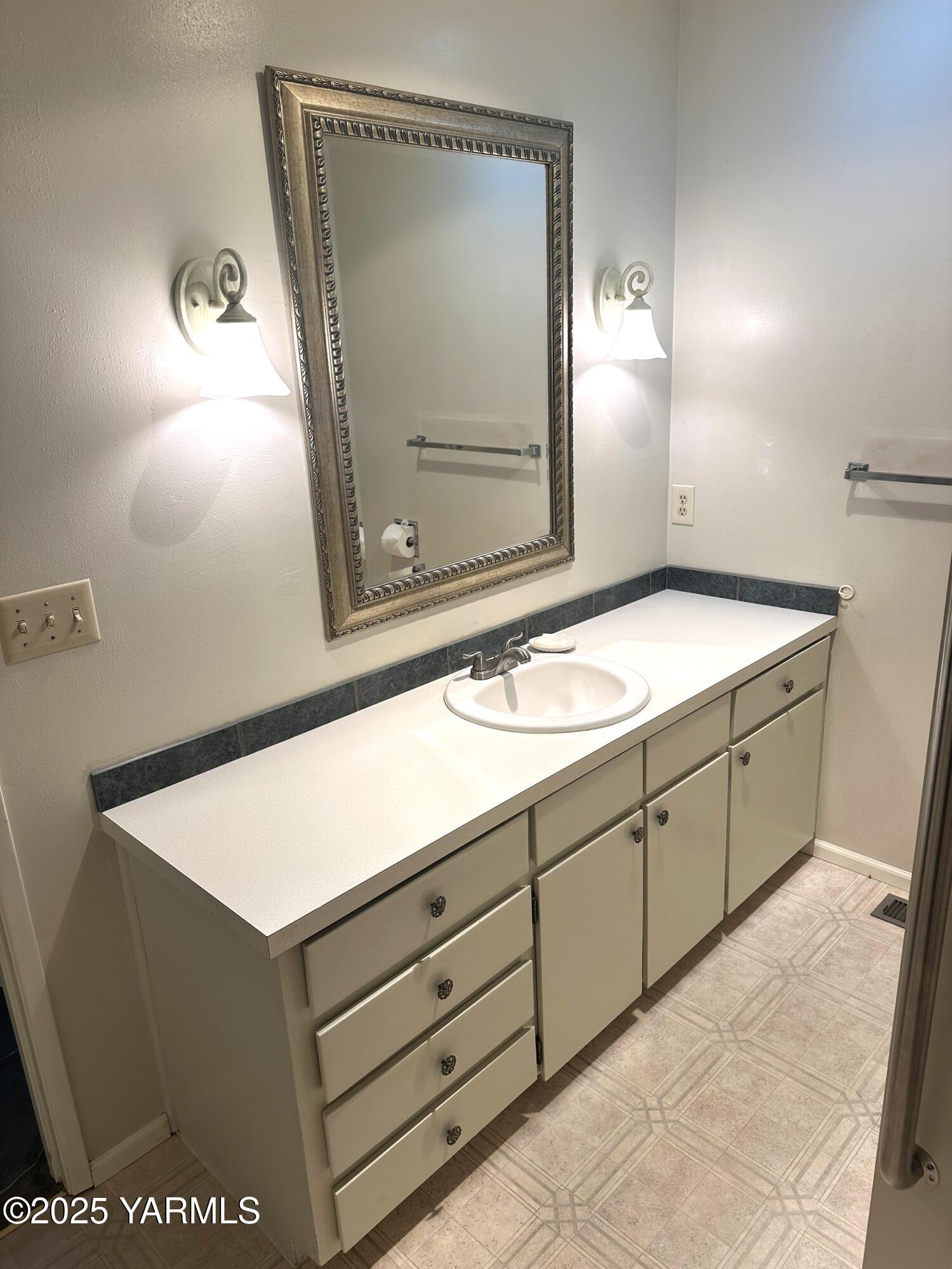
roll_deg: +2.9
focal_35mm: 24
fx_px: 880
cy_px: 634
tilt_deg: -17.7
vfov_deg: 71.6
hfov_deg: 56.8
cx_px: 476
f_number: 1.78
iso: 80
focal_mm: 6.86
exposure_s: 1/120
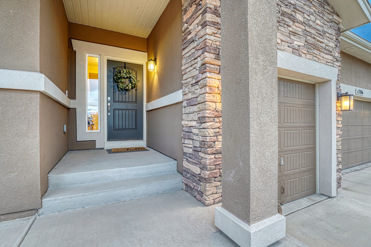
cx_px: 186
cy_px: 124
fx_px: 170
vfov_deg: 72.1
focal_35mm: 16
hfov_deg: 95.0
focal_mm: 16.5
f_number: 8
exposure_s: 1/320
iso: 800
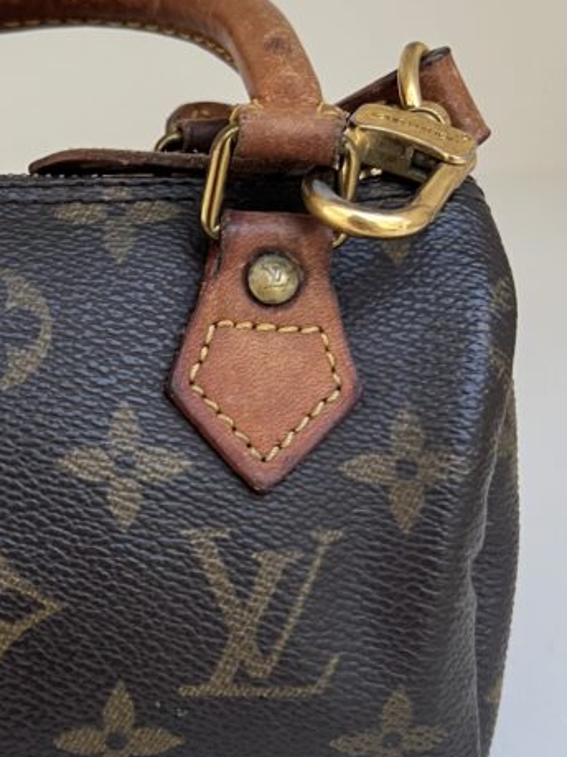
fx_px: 1267
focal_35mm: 58
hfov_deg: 24.0
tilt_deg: -27.3
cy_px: 516
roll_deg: +0.4
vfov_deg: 32.9
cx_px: -13
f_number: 1.5
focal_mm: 5.7
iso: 250
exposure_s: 1/60
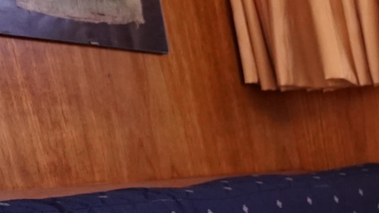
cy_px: 401
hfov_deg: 14.4
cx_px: 897
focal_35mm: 102
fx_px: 1025
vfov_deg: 11.0
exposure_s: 1/60
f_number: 4
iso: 1250
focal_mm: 18
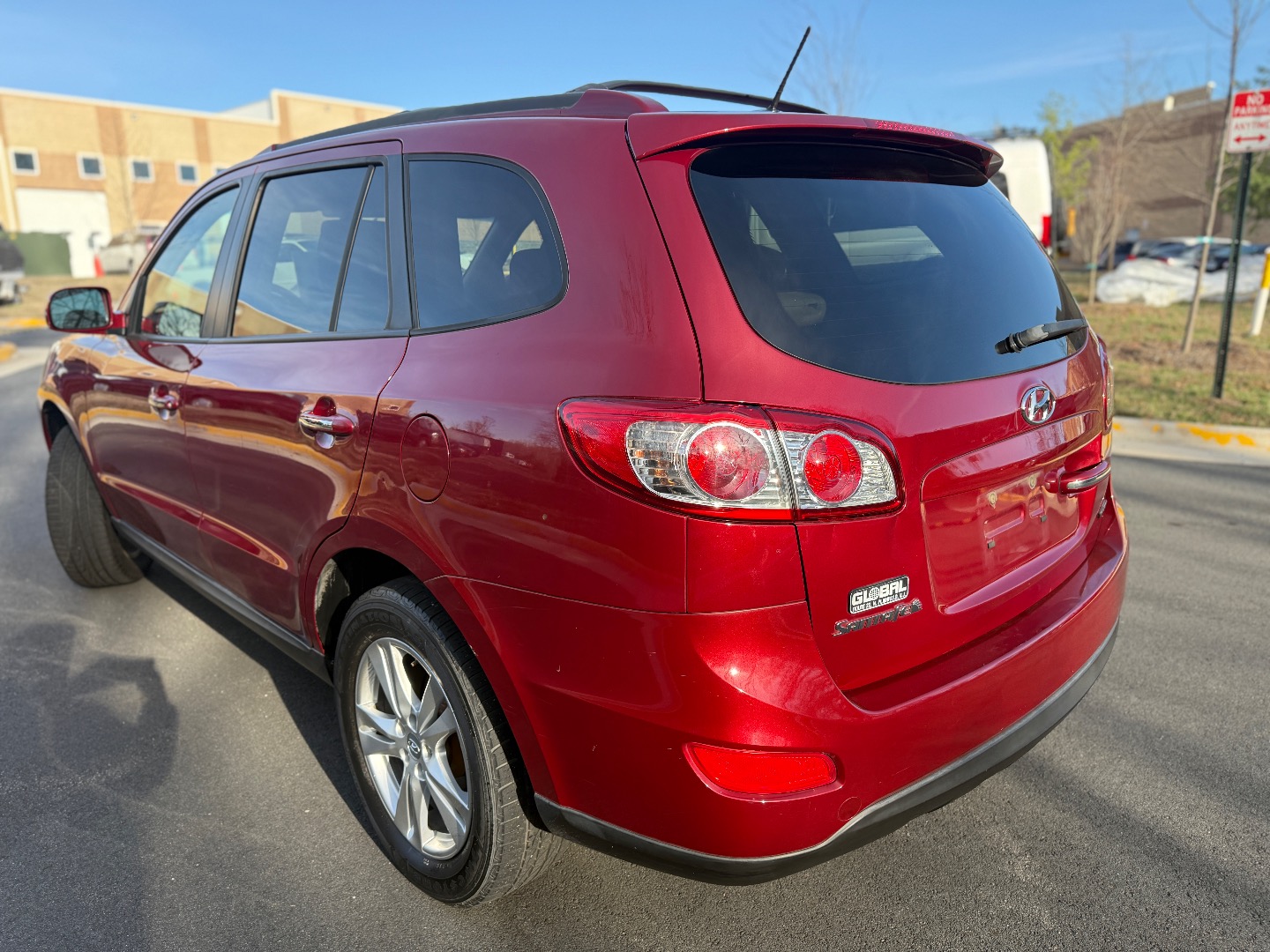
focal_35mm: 24
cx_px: 635
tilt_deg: -11.8
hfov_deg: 71.6
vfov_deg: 56.8
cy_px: 476
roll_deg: +0.9
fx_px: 881
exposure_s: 1/1271
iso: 100
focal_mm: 6.76
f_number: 1.78
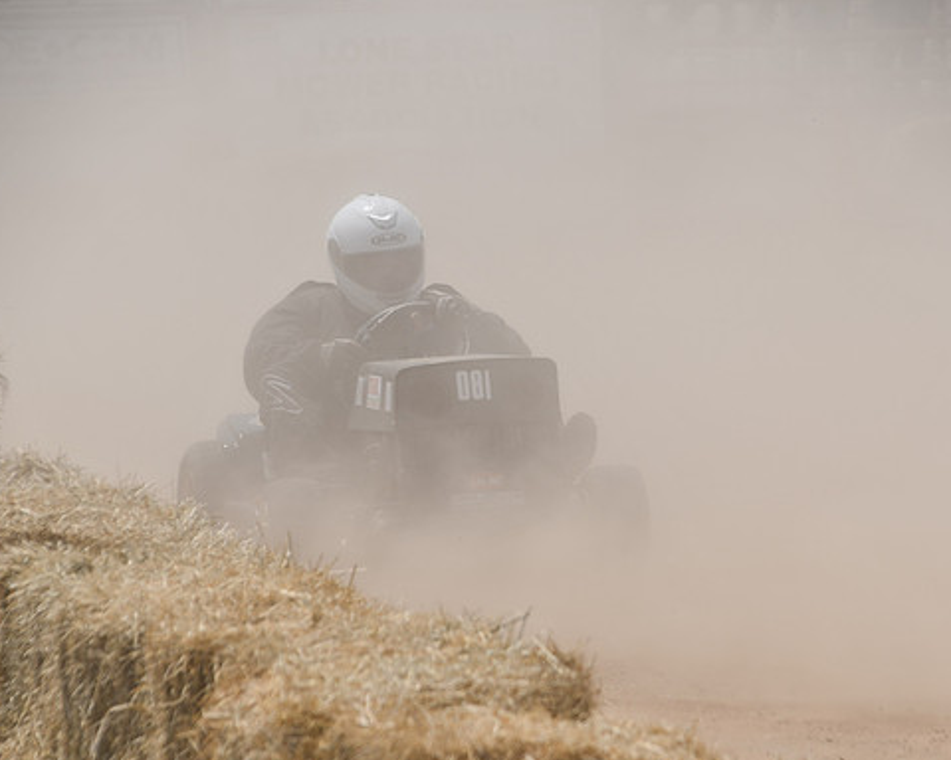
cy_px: 381
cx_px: 497
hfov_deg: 6.5
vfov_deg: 5.2
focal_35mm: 297
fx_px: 8359
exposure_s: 1/500
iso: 100
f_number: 8
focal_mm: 175
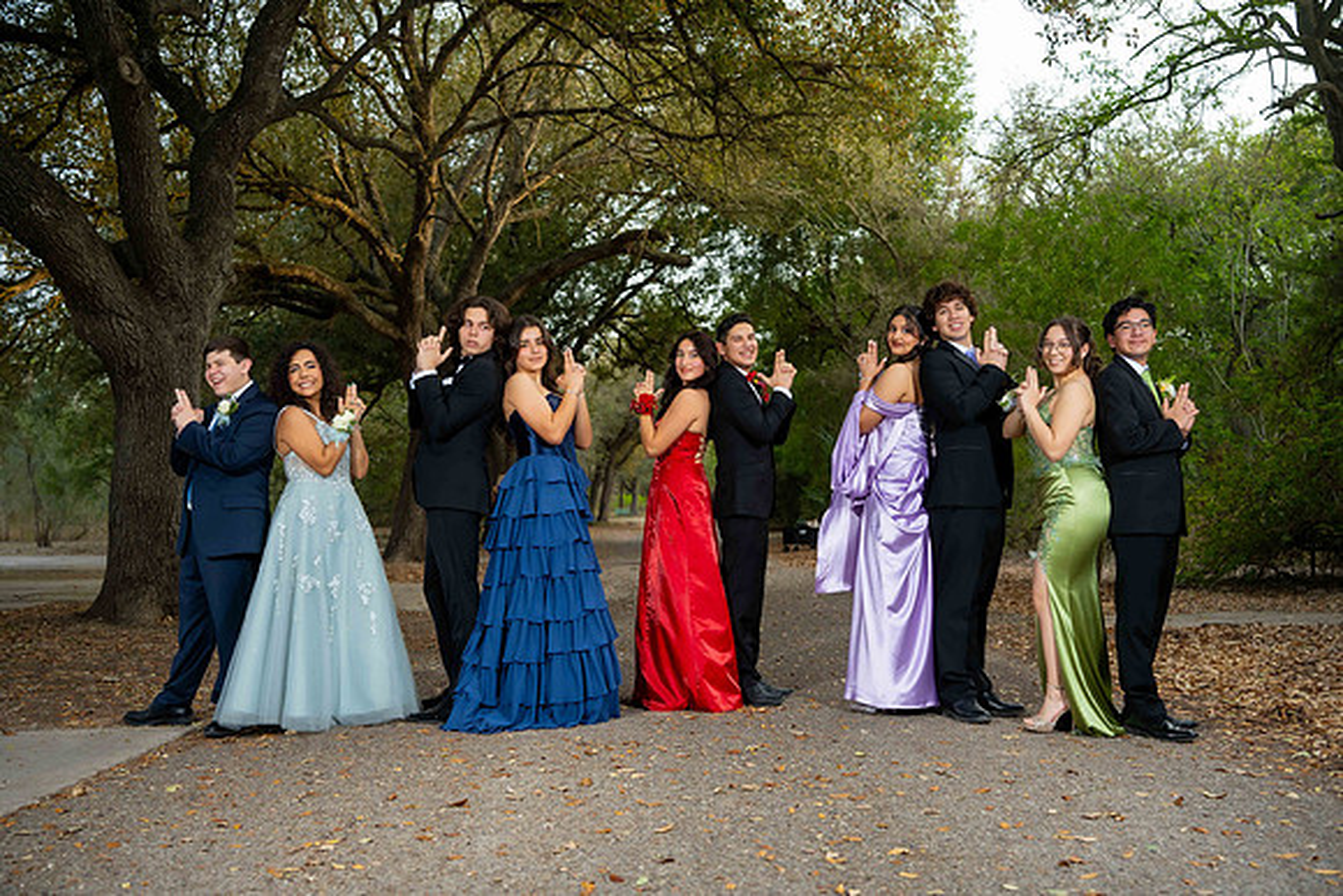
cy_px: 448
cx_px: 672
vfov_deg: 34.2
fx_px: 1455
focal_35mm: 39
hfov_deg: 49.5
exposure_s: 1/200
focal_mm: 39
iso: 250
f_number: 3.2
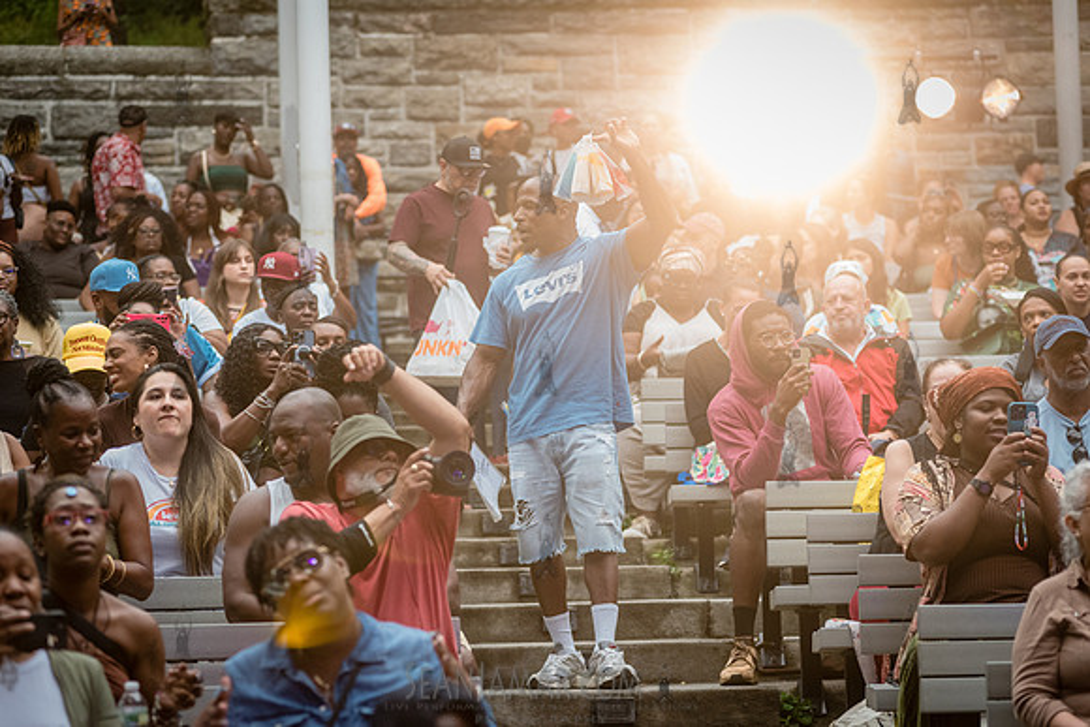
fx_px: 3785
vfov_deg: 11.0
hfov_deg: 16.4
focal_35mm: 125
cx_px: 545
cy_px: 364
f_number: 4
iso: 3200
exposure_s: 1/500
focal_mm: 125
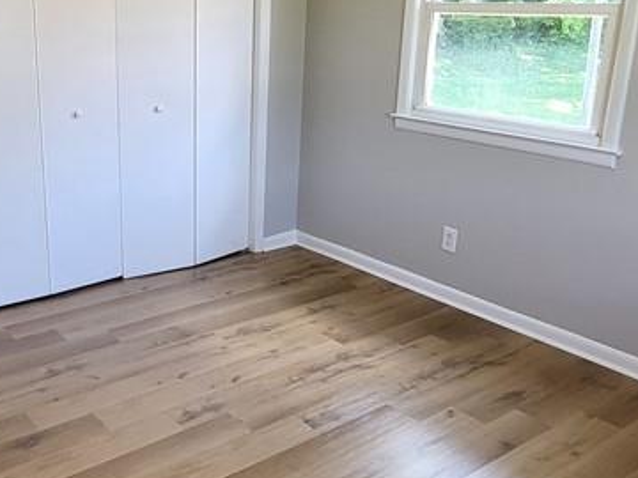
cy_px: 193
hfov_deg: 49.1
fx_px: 682
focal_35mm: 37
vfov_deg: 38.5
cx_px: 200
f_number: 2.2
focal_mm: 1.74
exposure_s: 1/60
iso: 100
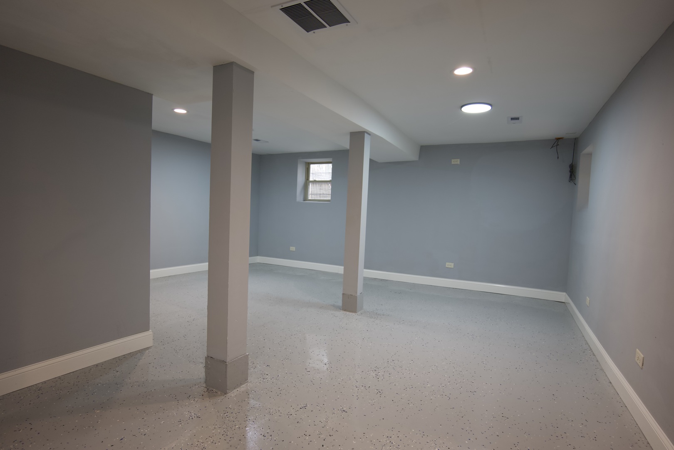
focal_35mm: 18
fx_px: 337
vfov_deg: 67.4
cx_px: 337
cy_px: 225
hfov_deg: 90.0
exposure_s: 1/30
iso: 400
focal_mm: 18
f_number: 4.5
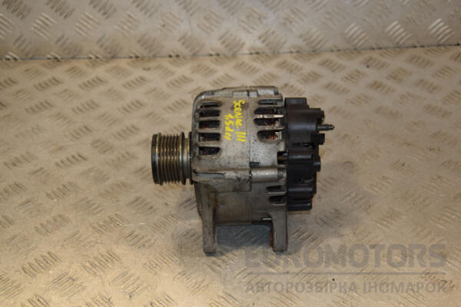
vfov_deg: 21.6
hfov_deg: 31.9
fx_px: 807
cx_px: 230
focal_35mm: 63
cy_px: 154
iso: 800
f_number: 6.3
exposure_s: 1/200
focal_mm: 42
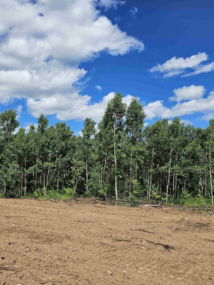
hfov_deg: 39.5
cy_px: 167
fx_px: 297
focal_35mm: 36
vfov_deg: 51.1
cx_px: 89
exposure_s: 1/1242
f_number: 1.7
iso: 10
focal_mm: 6.3
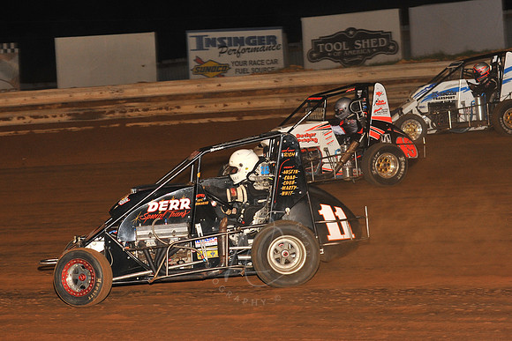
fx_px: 1422
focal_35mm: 100
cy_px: 170
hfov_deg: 20.4
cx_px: 256
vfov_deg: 13.7
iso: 1000
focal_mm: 100
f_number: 6.3
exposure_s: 1/320
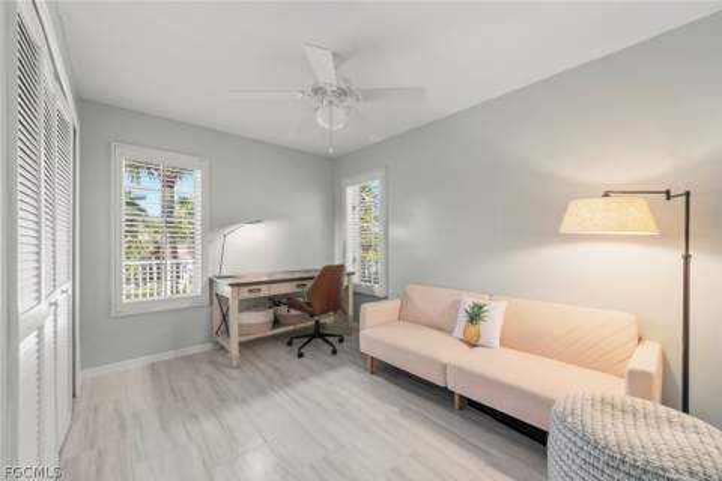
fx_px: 281
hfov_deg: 104.3
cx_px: 361
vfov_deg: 81.2
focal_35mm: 14
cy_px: 240
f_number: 10
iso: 400
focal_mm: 14
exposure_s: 1/2
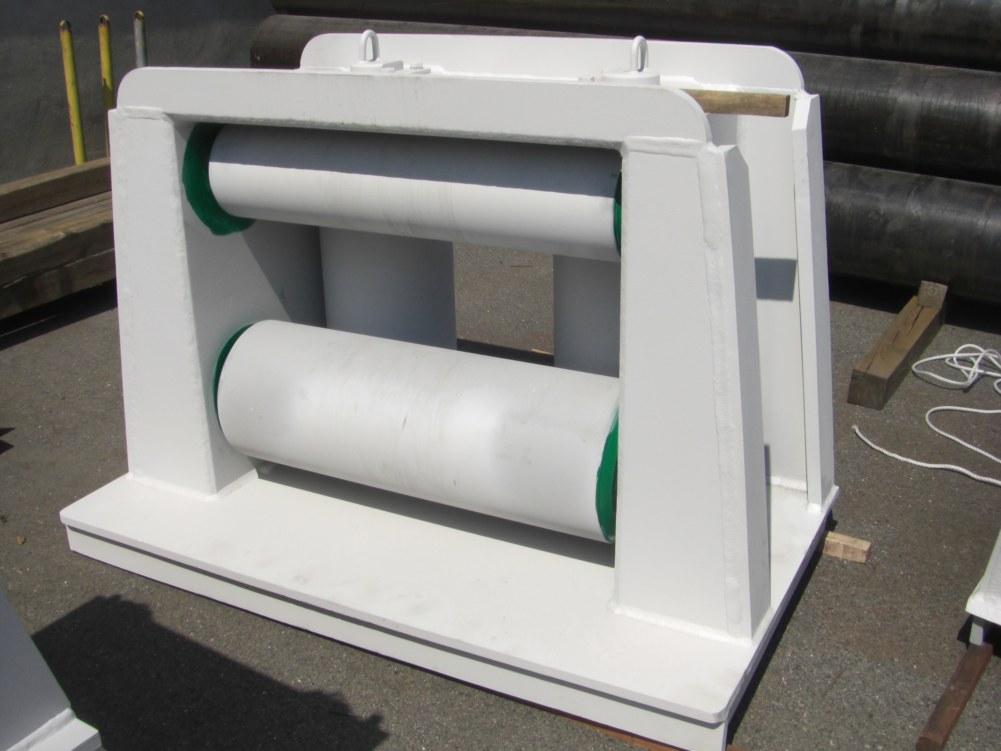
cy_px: 376
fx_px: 1099
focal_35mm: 38
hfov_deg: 49.0
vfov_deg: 37.7
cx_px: 500
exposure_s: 1/500
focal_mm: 6.3
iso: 64
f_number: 4.6
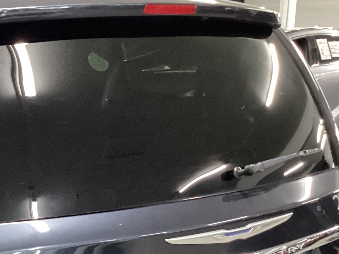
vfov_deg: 18.3
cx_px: -12
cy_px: 266
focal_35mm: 78
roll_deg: -0.5
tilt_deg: -15.5
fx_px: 764
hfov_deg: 23.8
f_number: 2.4
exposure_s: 1/25
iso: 400
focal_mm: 3.3
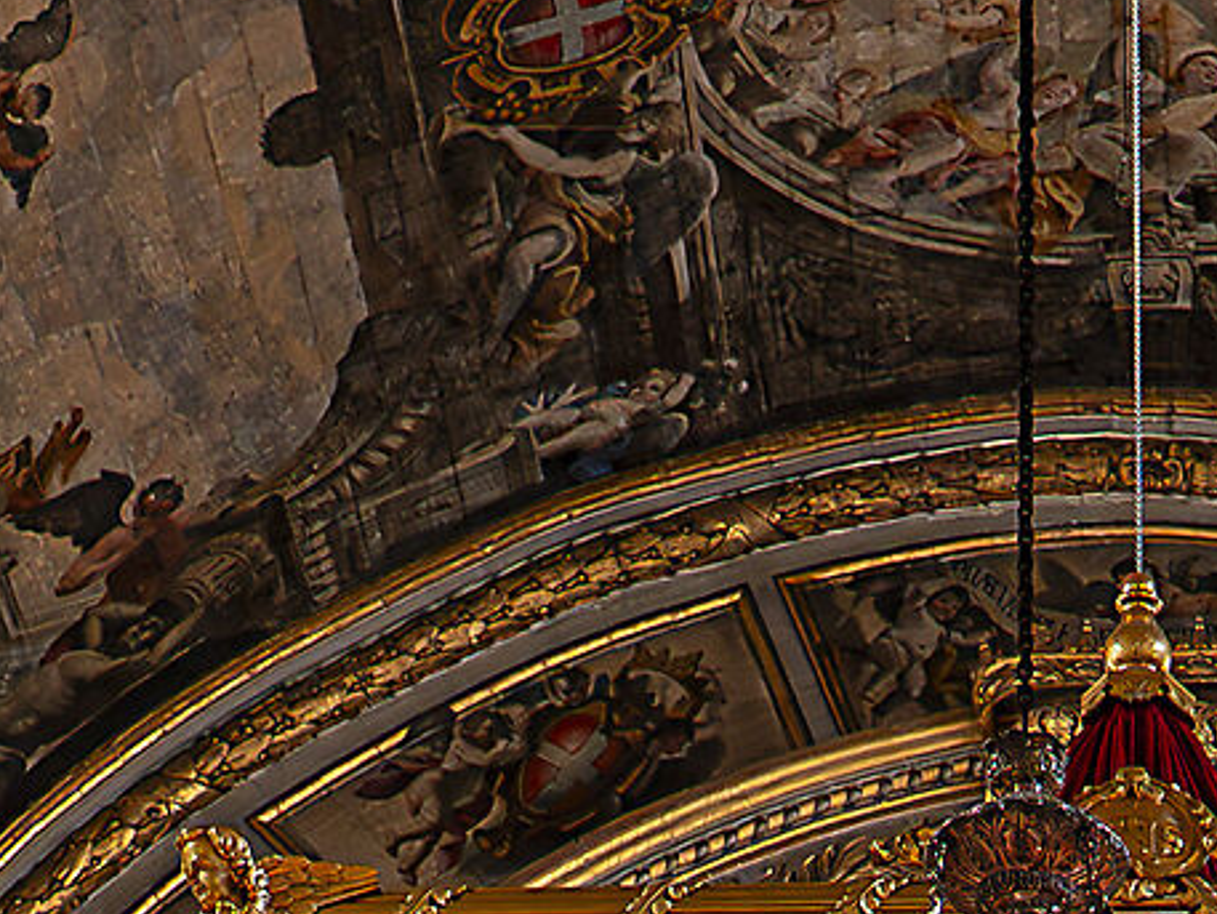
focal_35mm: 126
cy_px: 2356
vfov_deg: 10.0
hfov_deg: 15.4
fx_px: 4431
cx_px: 1148
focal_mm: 12
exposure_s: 1/15
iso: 400
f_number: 2.8
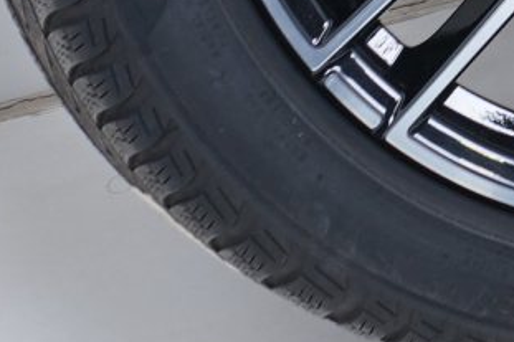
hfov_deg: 8.4
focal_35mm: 210
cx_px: 1491
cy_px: -645
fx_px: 2997
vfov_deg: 6.1
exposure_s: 1/125
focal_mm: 34
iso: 250
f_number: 7.1
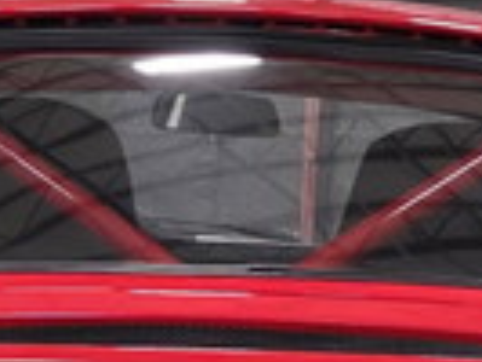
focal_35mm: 133
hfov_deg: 14.8
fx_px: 1854
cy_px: 786
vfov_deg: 10.1
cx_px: 304
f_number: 1.7
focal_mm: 6.3
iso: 400
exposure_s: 1/120
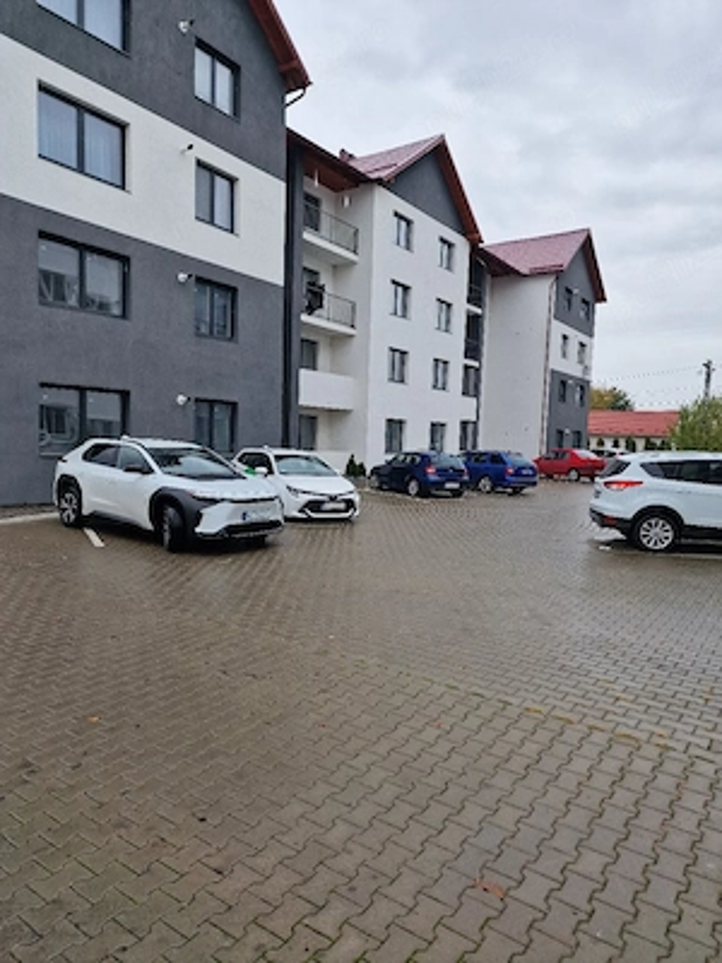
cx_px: 361
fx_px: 640
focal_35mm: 23
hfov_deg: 58.9
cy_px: 482
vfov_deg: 73.9
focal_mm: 6.4
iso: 50
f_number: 1.8
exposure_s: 1/182
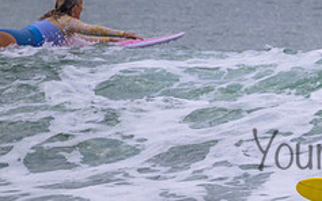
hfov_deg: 1.1
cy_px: 138
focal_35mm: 1994
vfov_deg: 0.7
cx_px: 393
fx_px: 17494
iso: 1000
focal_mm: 800
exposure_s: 1/2000
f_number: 11
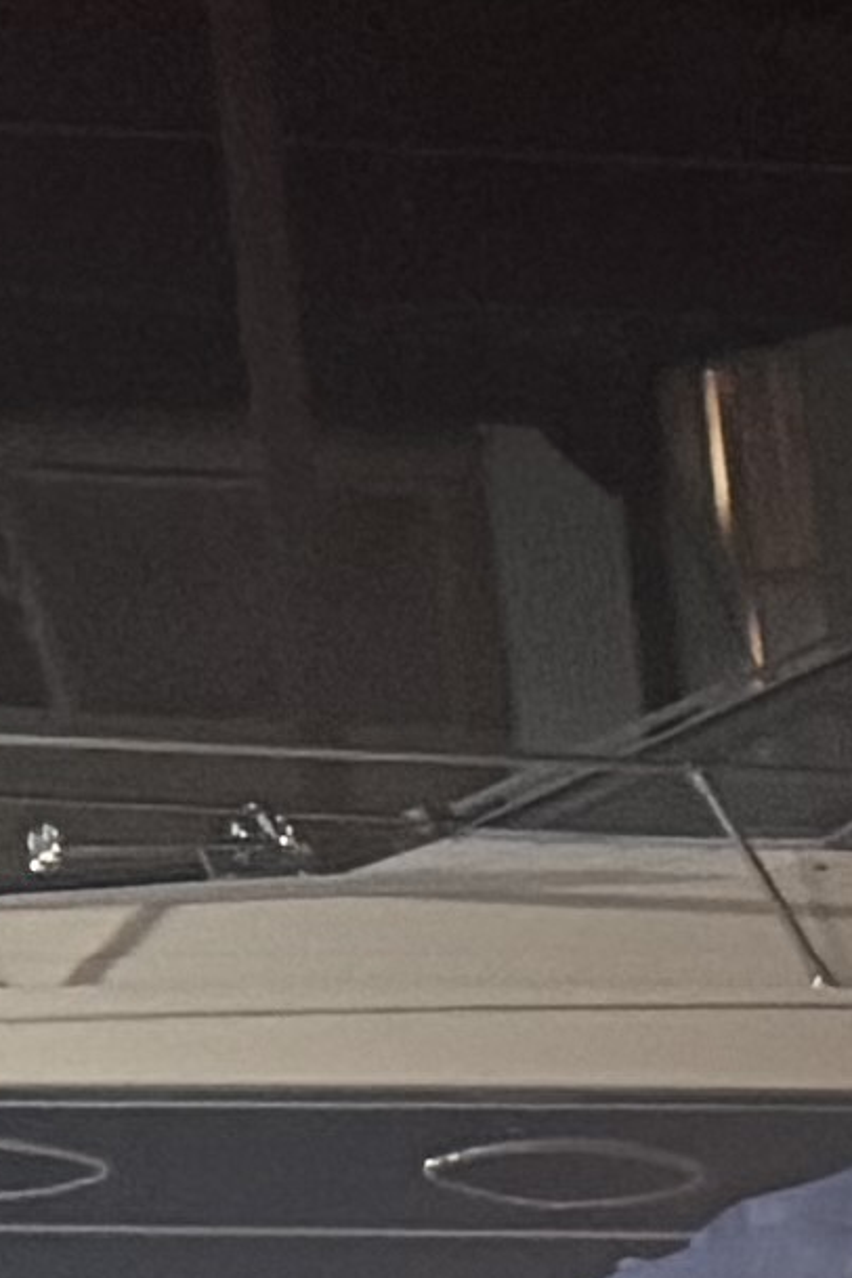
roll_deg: -0.2
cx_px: 5055
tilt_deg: -11.2
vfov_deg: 8.3
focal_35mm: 234
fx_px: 8306
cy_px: 2711
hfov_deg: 4.5
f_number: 1.78
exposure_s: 1/40
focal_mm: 6.76
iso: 640
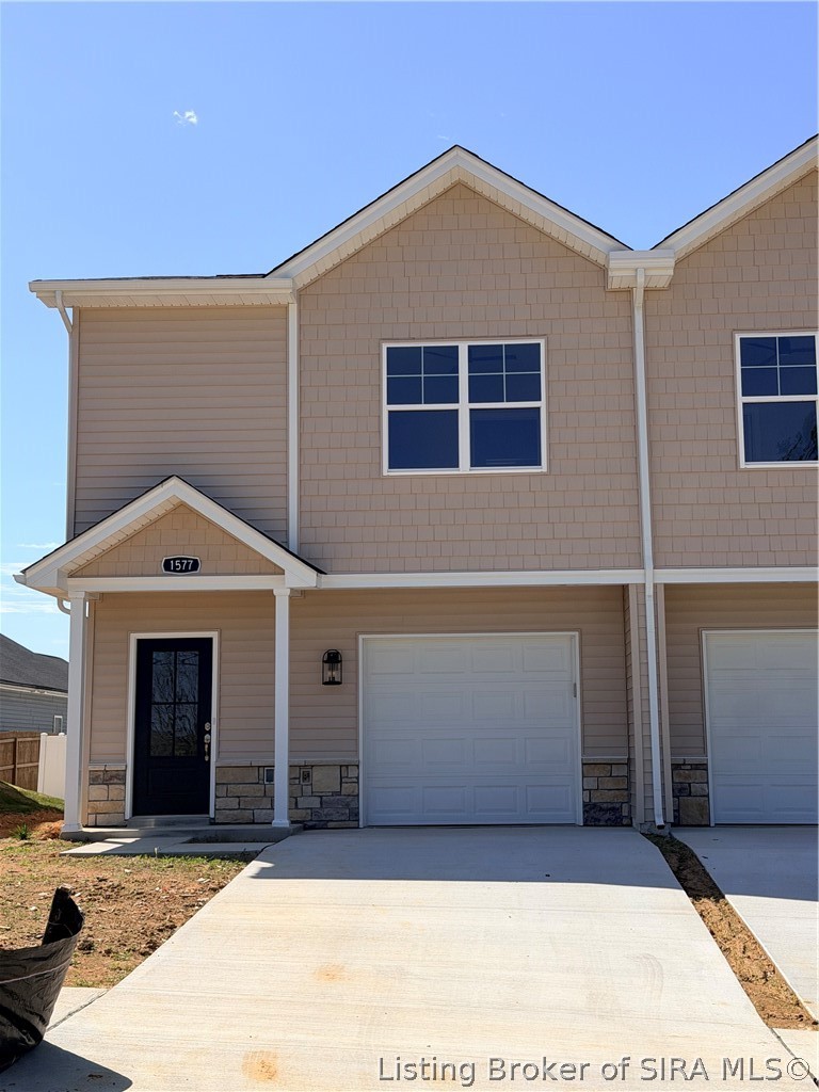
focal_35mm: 48
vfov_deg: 39.7
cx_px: 410
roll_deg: +0.2
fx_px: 1514
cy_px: 546
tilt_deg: +9.5
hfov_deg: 30.3
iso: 64
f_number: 1.78
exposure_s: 1/5587
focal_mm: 6.76
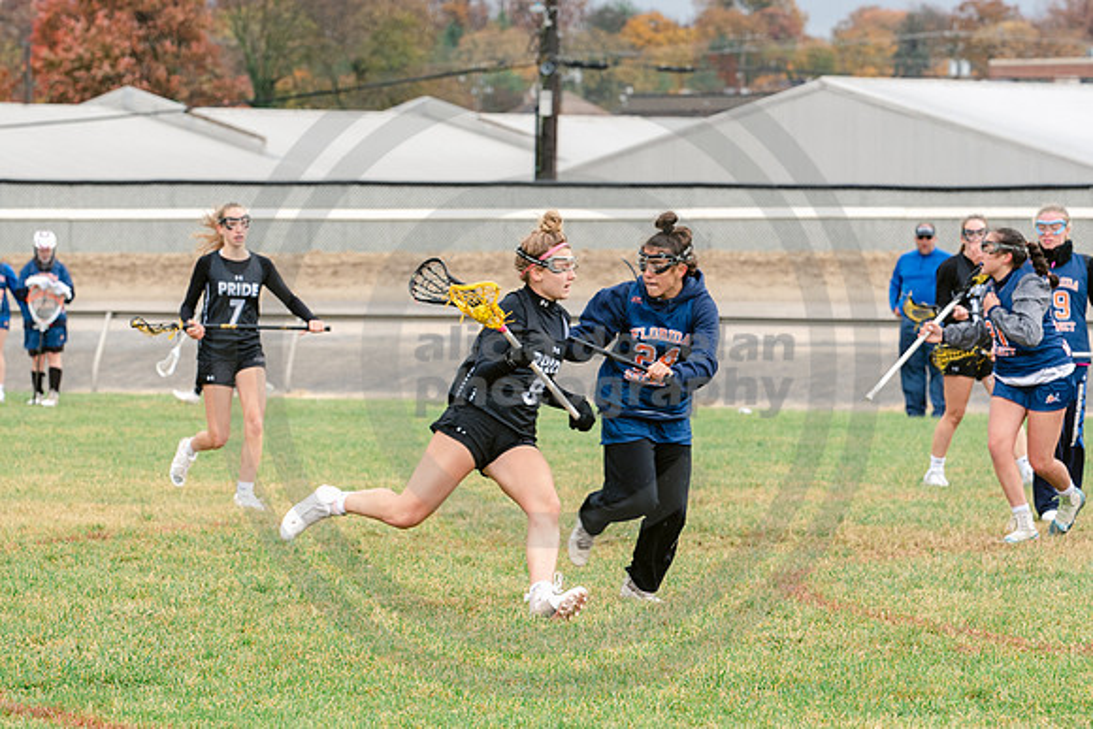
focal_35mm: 204
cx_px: 426
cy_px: 427
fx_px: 6188
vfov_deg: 6.7
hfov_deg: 10.1
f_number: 5.6
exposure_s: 1/500
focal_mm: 125
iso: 400
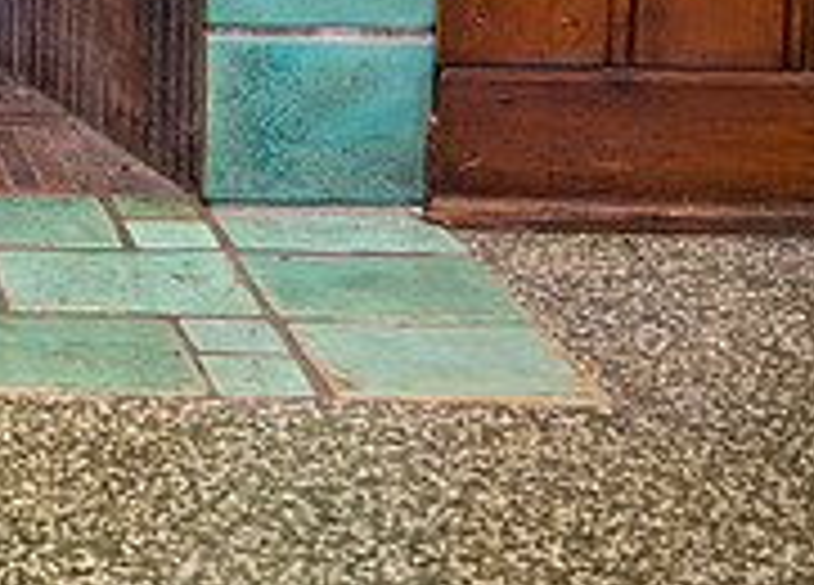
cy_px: -430
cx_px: -444
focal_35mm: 105
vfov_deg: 12.6
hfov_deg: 17.0
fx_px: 2432
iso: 400
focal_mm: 24
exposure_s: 1/125
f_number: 2.8
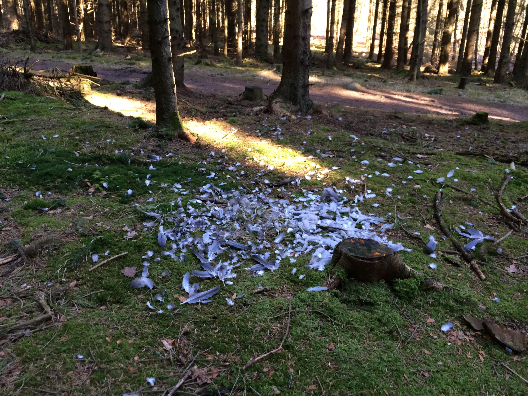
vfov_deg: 48.2
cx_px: 264
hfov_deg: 61.7
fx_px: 442
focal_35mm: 29
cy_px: 198
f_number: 2.2
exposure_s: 1/33
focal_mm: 4.15
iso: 80
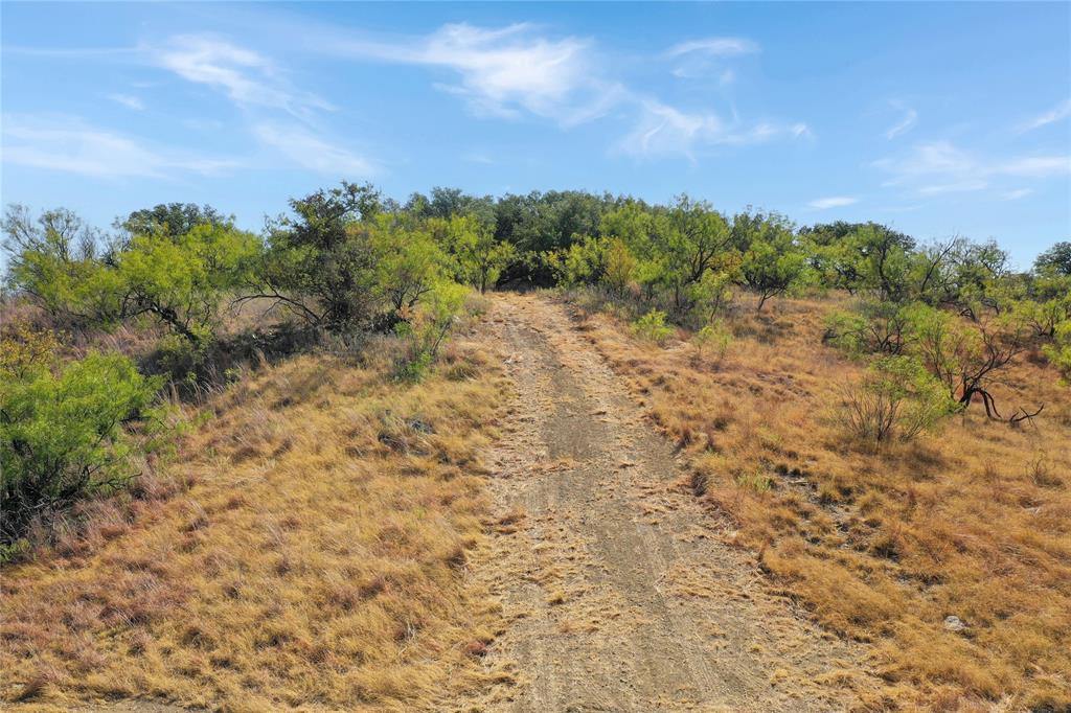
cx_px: 536
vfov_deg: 46.4
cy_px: 356
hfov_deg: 65.5
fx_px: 833
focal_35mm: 28
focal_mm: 10.26
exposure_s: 1/500
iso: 100
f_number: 5.6
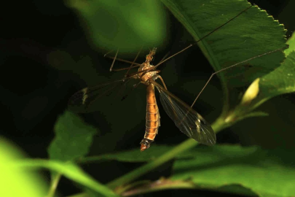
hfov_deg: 13.0
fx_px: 1291
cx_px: 148
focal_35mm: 158
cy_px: 98
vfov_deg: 8.7
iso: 100
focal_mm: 105
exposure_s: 1/60
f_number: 29
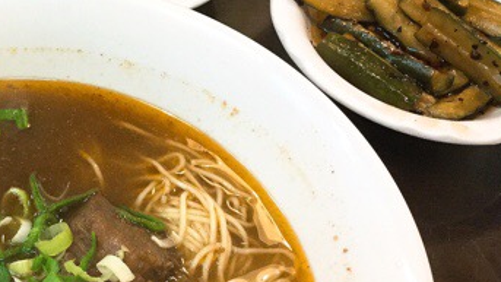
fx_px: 837
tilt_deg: -55.7
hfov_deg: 32.1
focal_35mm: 63
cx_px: 77
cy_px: 209
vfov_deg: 19.0
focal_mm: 3.3
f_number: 2.4
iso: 125
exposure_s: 1/30
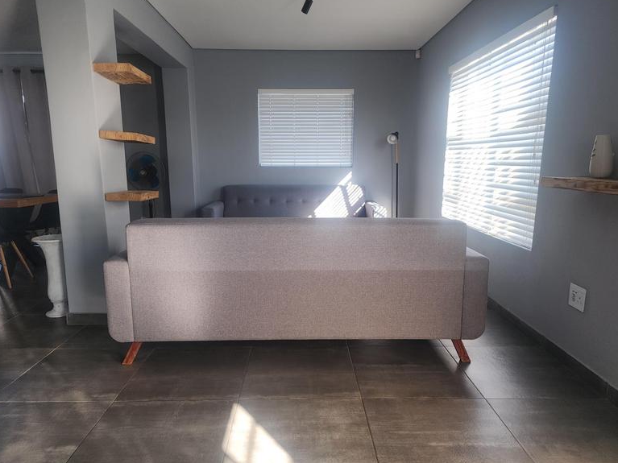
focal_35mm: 24
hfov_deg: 71.6
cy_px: 230
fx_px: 428
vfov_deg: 56.8
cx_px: 301
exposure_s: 1/60
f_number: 1.8
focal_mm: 6.4
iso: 20
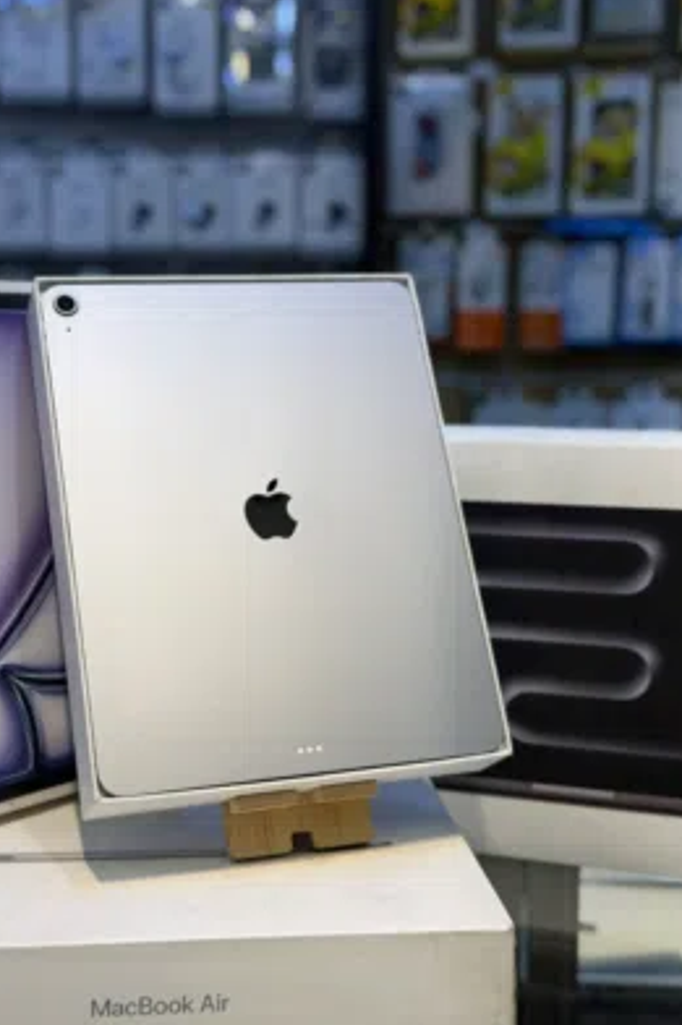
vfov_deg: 38.9
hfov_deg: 26.4
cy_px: 512
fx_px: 1450
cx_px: 308
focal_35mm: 51
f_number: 1.78
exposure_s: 1/513
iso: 64
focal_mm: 6.76
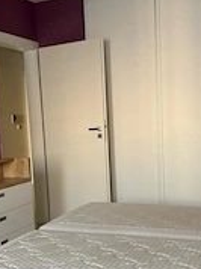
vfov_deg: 35.4
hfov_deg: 26.9
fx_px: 419
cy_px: 168
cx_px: 88
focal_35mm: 54
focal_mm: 6.76
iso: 800
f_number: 1.78
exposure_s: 1/60
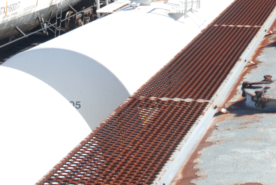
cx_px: 197
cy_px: -53
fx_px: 844
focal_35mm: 110
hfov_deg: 18.5
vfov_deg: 12.1
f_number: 13
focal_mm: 28
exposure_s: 1/80
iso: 400
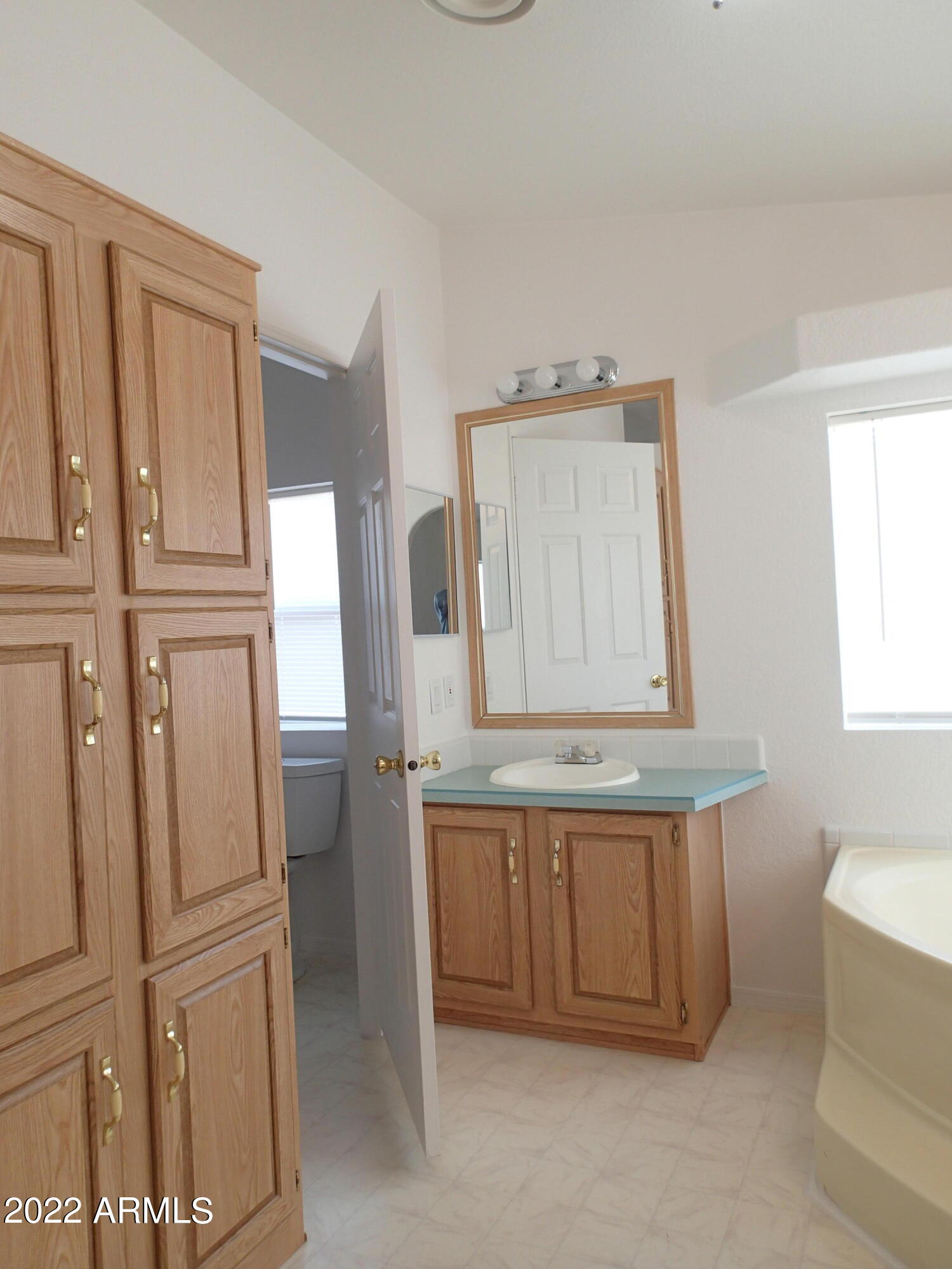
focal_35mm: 25
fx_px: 917
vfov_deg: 69.4
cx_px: 476
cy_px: 634
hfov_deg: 54.9
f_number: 2
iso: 100
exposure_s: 1/60
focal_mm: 4.5
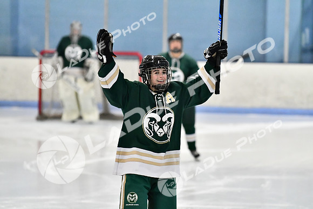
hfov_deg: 7.6
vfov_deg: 5.1
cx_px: 156
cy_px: 104
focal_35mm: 270
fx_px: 2348
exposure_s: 1/1250
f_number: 2.8
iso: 8000
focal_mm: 180
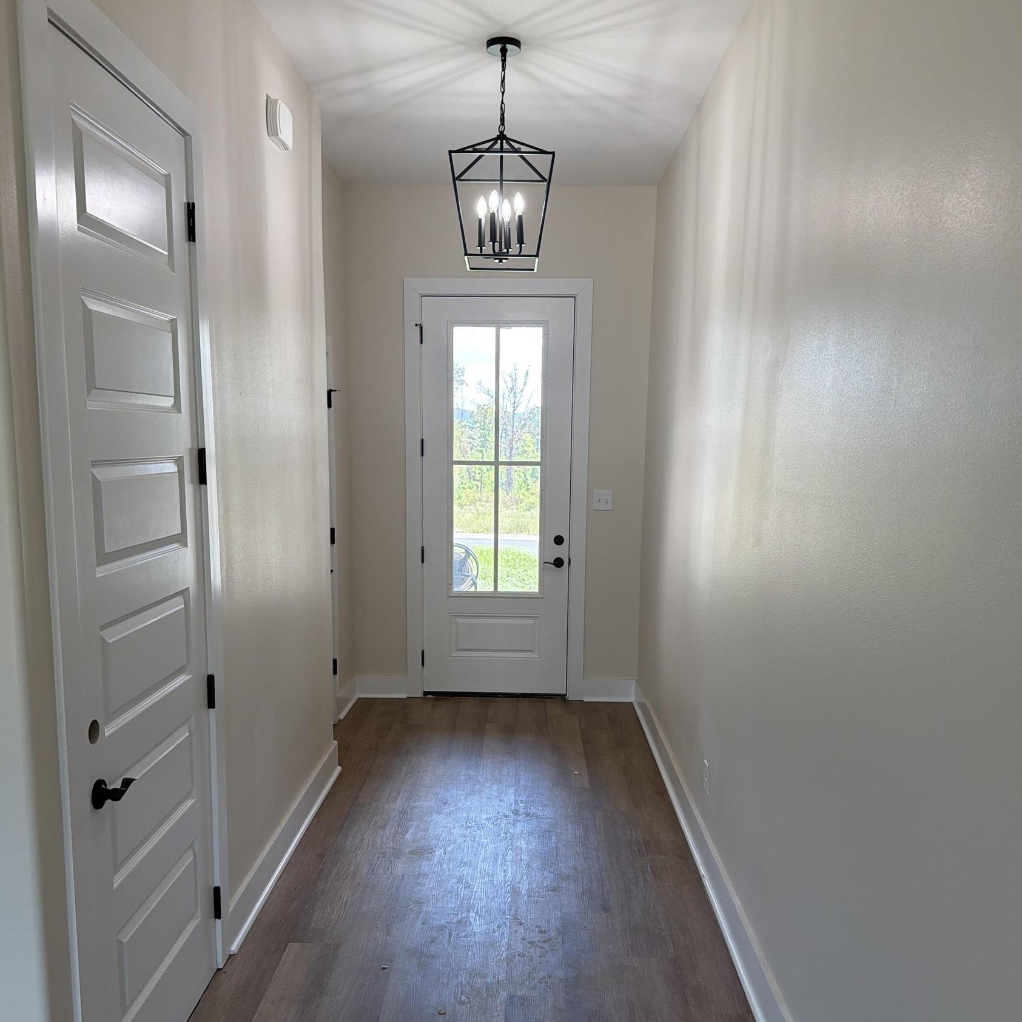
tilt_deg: -9.8
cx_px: 504
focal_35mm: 29
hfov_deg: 55.6
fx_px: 969
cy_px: 587
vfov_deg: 55.4
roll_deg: -0.8
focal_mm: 6.76
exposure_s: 1/194
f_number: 1.78
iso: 100
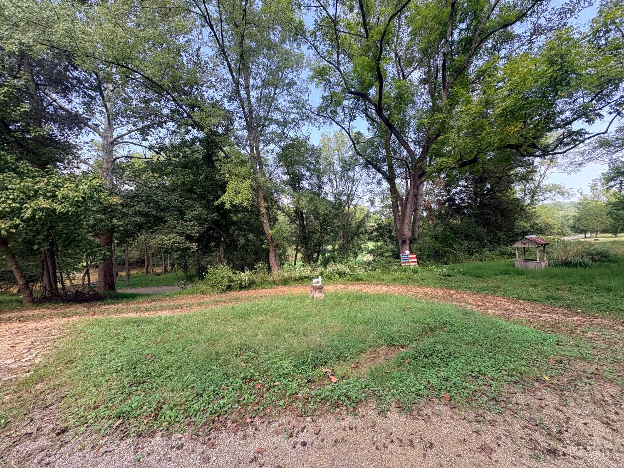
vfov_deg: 85.7
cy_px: 234
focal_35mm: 14
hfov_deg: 102.1
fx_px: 252
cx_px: 312
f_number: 2.2
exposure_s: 1/304
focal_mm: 2.22
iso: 64
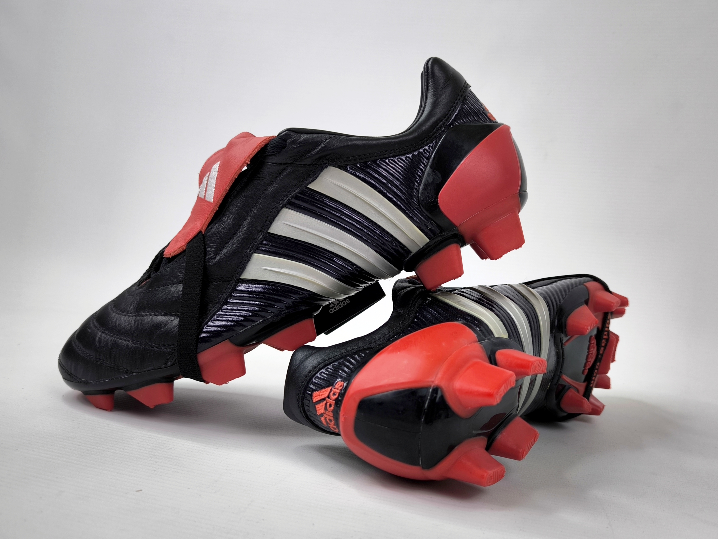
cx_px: 359
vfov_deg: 56.8
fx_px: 498
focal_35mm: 24
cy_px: 270
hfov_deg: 71.6
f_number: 1.9
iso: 64
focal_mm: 6.92
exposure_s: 1/100
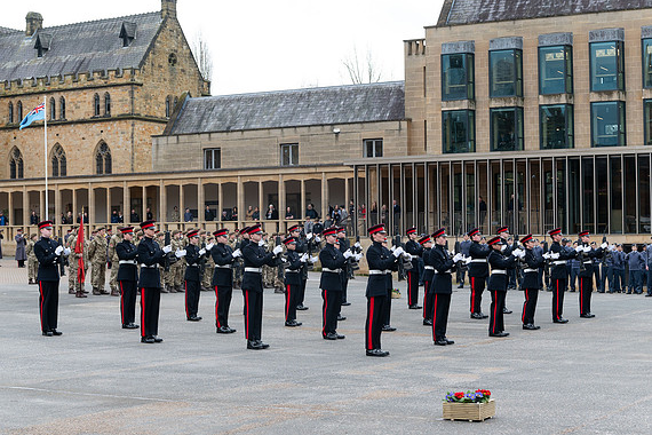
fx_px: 1123
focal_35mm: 62
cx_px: 328
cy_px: 244
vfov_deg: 21.9
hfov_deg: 32.4
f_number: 7.1
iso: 450
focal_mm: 52
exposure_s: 1/320
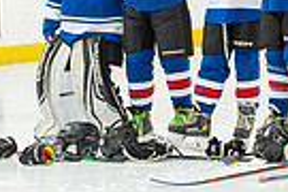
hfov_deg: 5.3
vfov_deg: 3.6
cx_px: 585
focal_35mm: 383
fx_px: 3064
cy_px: -103
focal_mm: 89
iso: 640
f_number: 3.2
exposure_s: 1/400
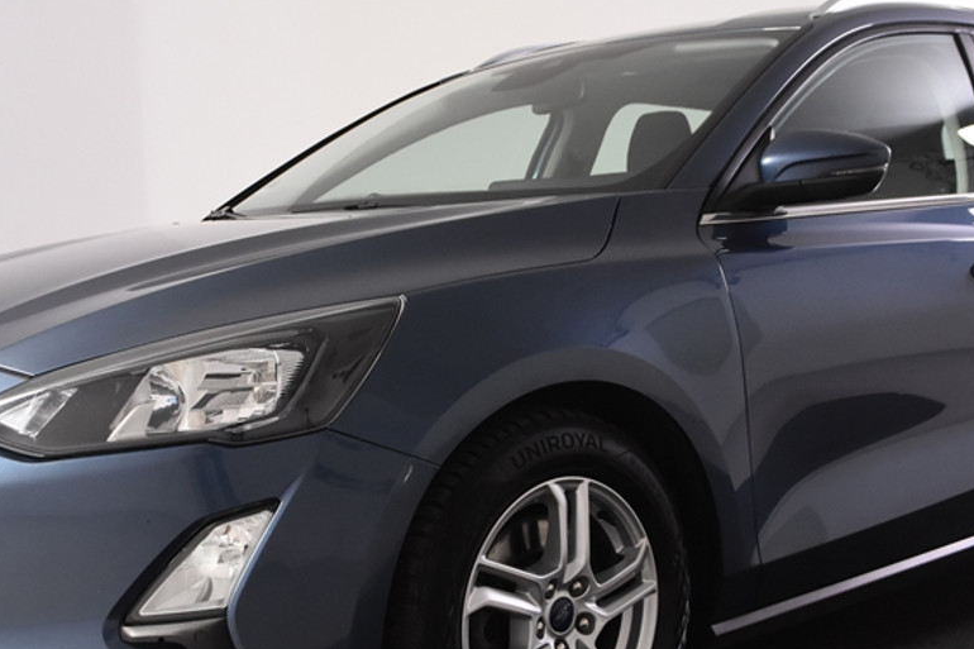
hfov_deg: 33.4
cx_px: 477
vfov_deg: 22.6
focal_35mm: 60
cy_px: 374
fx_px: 1623
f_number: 4.5
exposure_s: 1/80
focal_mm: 22
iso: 1600
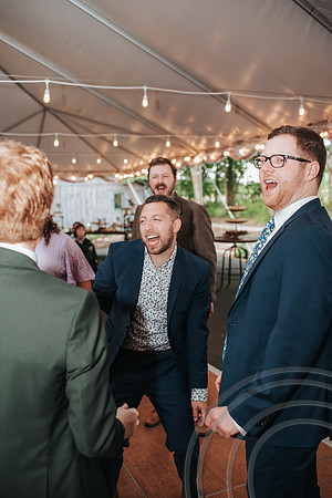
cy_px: 249
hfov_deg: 37.9
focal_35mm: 35
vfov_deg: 54.4
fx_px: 484
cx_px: 166
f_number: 2.8
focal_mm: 35
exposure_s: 1/200
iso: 1000
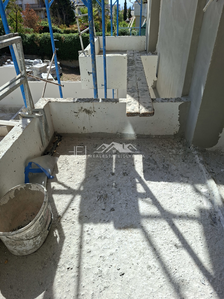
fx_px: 198
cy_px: 150
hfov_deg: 58.9
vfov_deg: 73.9
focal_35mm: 23
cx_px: 112
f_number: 1.8
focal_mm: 5.54
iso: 50
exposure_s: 1/1631
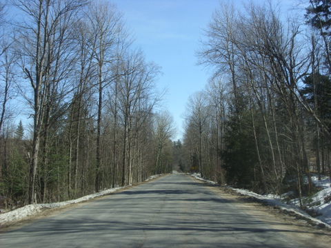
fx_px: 363
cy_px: 124
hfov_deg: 49.0
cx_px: 166
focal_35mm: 38
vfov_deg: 37.7
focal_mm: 6.3
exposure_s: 1/323
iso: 50
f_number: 4.9
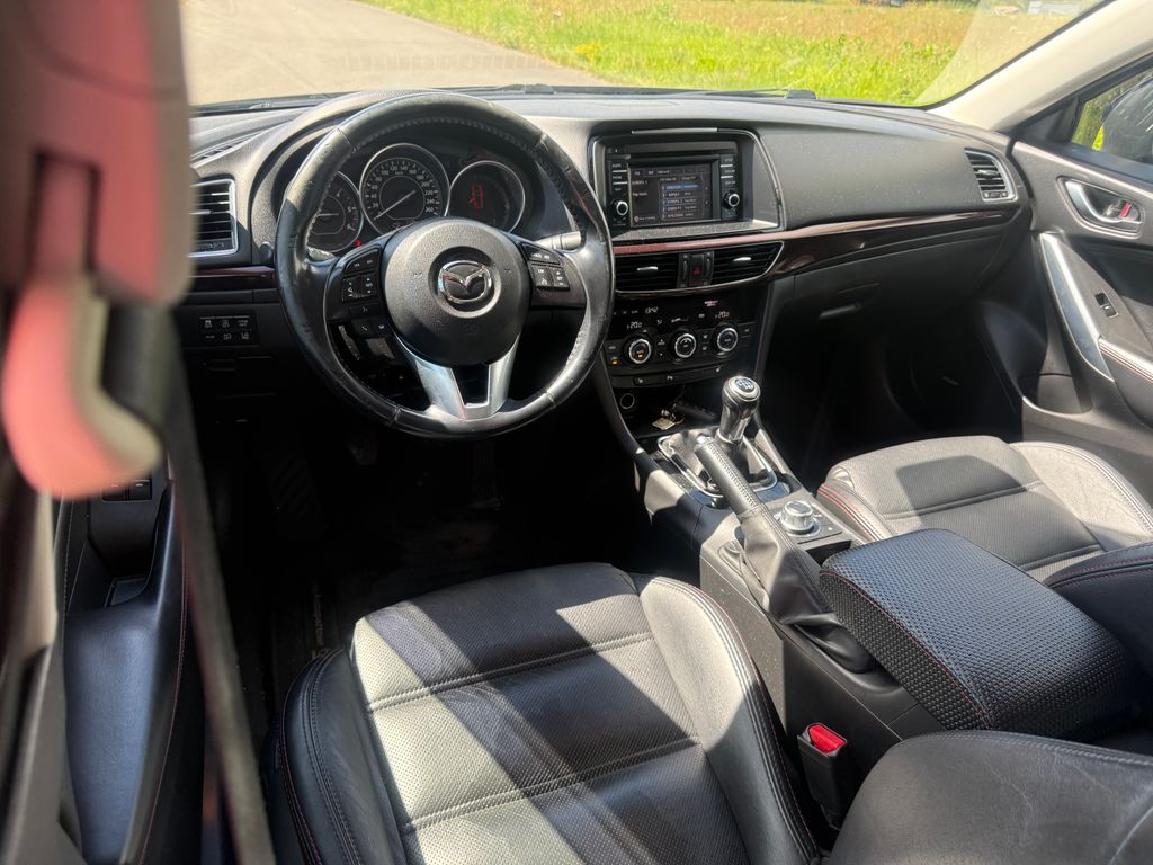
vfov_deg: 56.8
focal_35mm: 24
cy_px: 432
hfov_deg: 71.6
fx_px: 799
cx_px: 576
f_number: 1.78
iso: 100
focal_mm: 6.76
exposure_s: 1/263
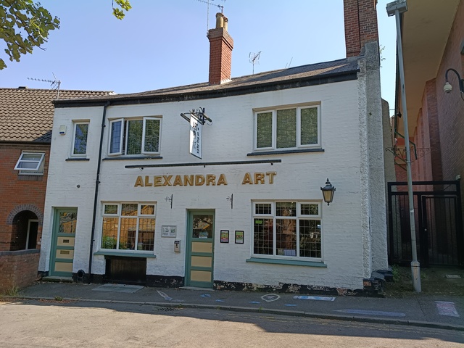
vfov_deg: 53.1
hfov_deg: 67.3
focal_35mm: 26
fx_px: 349
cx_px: 232
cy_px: 174
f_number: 1.8
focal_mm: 4.81
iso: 144
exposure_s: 1/705
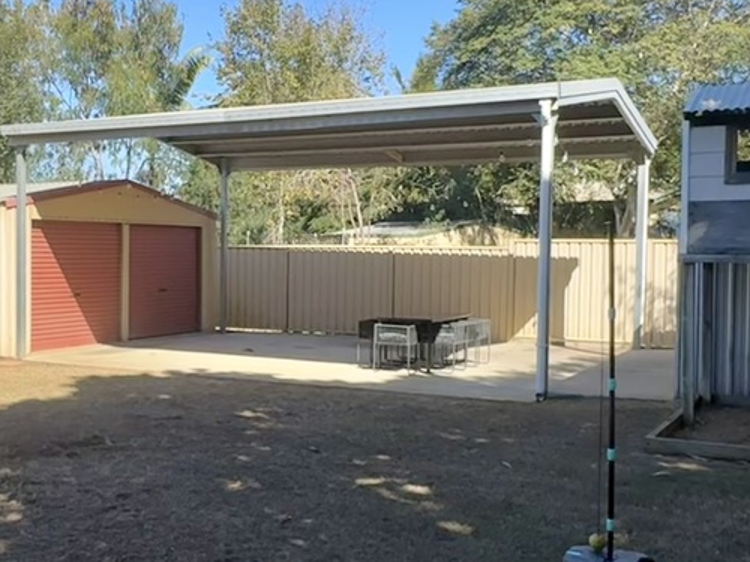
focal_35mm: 42
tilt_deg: -1.8
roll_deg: -1.2
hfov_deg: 43.7
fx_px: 910
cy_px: 294
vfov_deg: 34.3
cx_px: 210
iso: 50
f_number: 2.2
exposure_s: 1/921
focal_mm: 2.22
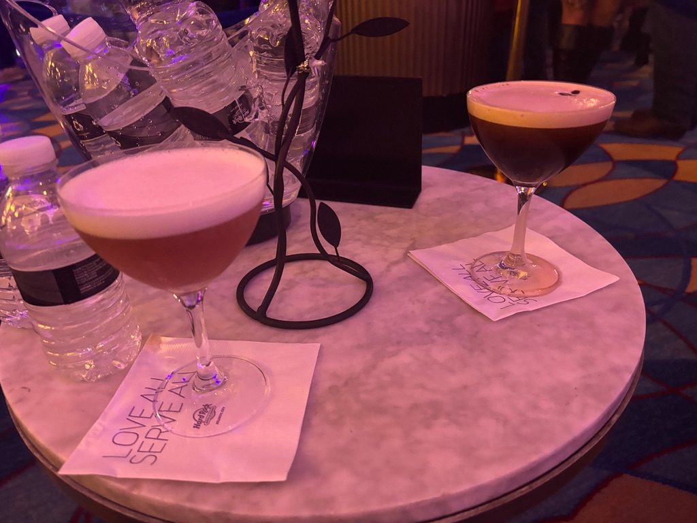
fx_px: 524
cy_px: 262
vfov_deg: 53.1
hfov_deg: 67.3
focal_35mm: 26
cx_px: 348
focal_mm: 5.96
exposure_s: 1/28
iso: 640
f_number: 1.6
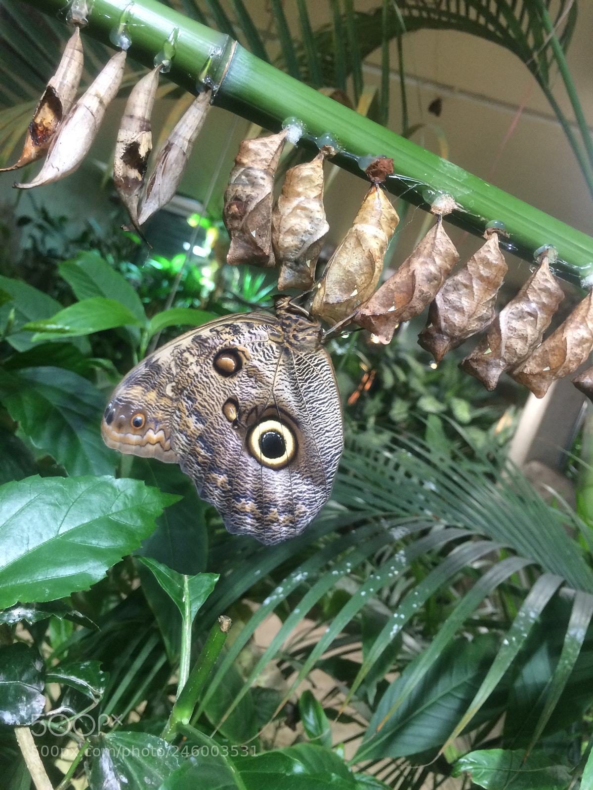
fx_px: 662
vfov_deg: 61.7
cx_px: 296
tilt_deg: -5.5
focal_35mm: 29
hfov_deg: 48.2
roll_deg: -19.5
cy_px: 395
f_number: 2.2
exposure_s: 1/33
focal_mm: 4.15
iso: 50
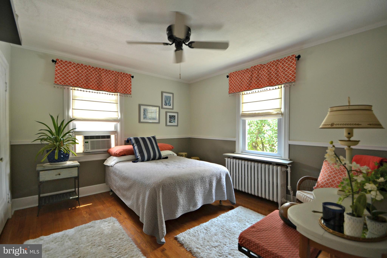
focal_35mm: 15
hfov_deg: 100.4
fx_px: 161
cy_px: 129
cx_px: 194
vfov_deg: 77.3
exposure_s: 1/60
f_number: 4
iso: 400
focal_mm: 10
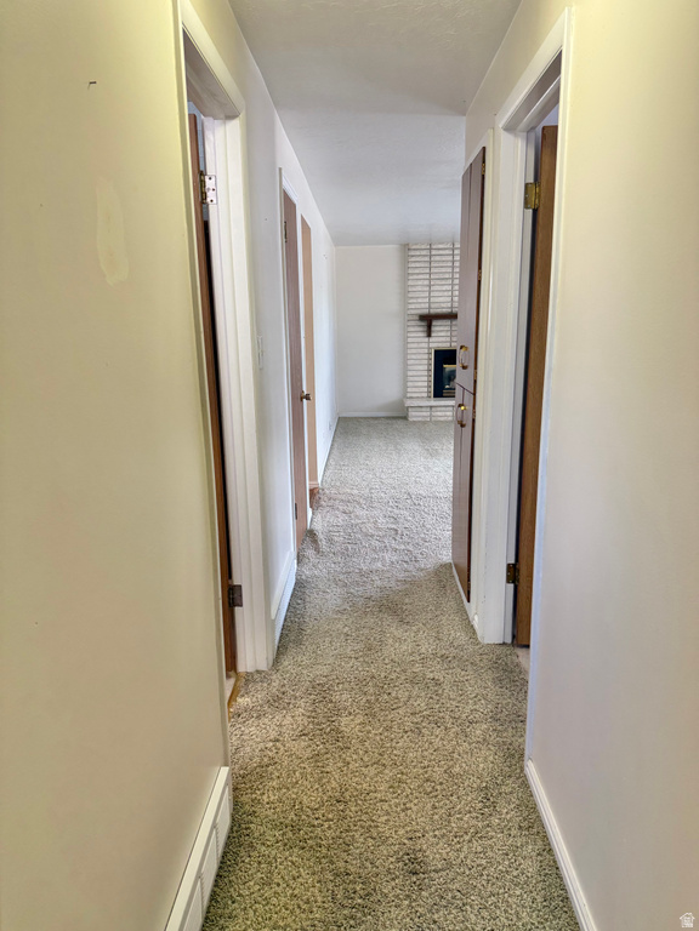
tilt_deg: -12.2
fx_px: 646
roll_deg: +0.9
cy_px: 466
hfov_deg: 56.8
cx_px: 350
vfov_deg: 71.6
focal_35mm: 24
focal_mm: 6.76
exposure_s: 1/120
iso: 200
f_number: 1.78
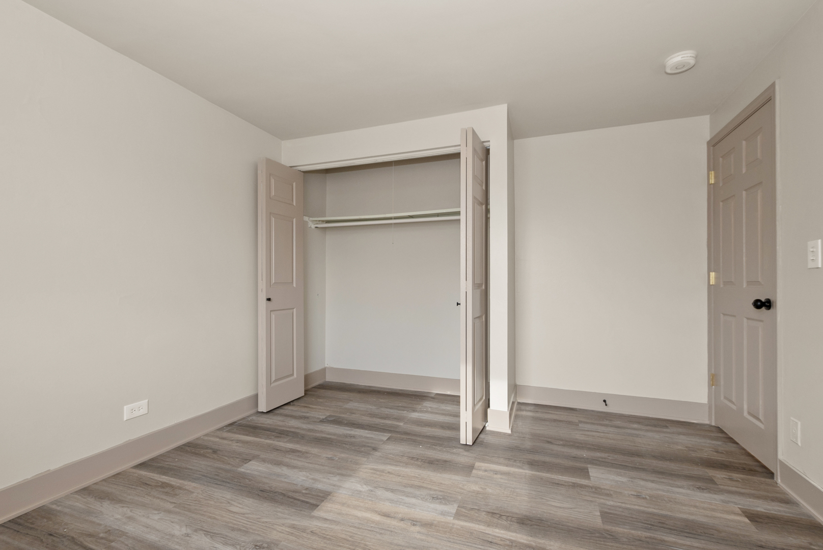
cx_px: 412
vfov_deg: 77.4
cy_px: 275
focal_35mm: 15
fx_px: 343
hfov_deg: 100.4
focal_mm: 10
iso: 320
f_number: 7.1
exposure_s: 1/15
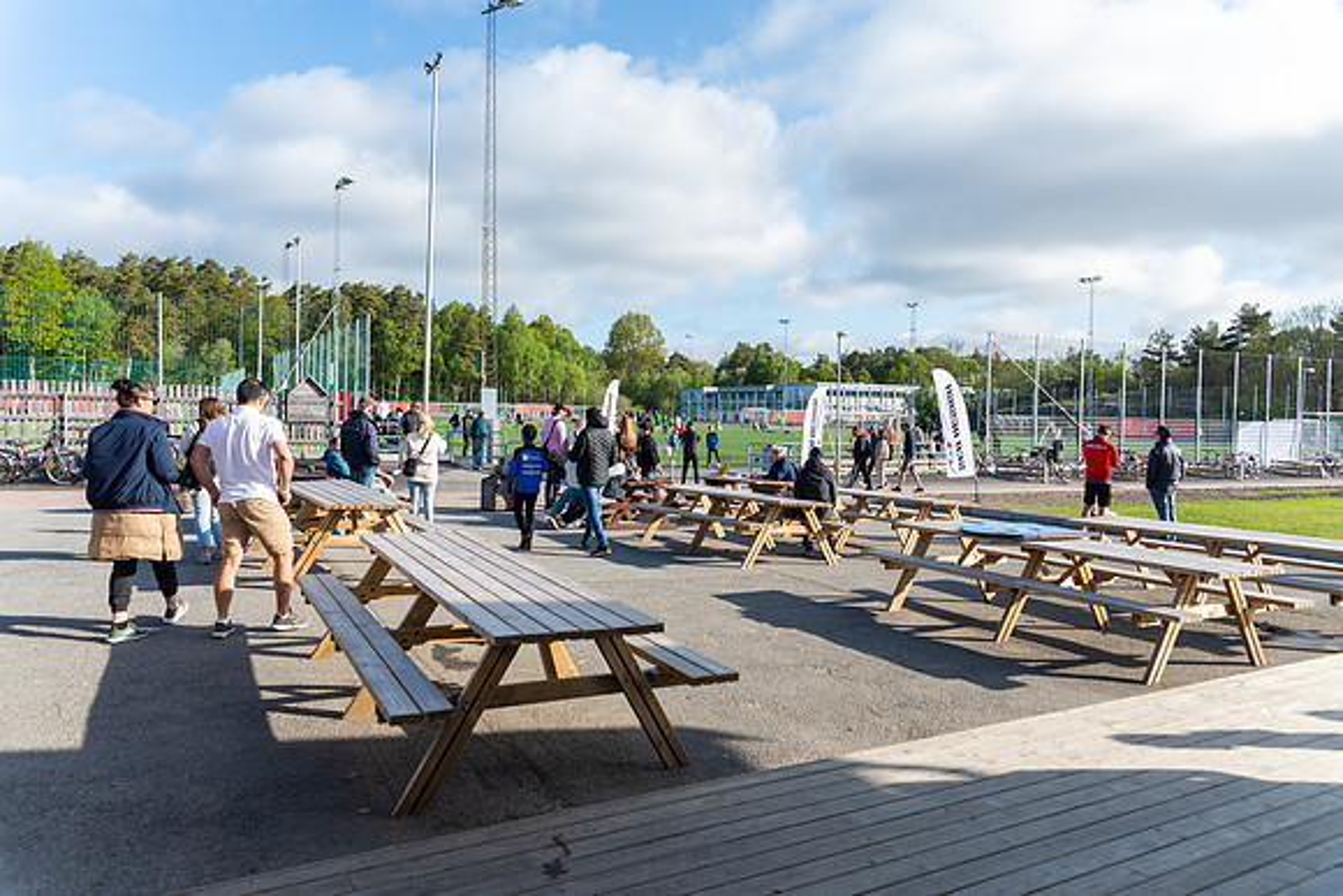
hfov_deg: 73.7
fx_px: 896
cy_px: 448
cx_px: 672
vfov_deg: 53.2
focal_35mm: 24
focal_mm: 24
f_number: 4
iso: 250
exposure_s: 1/640
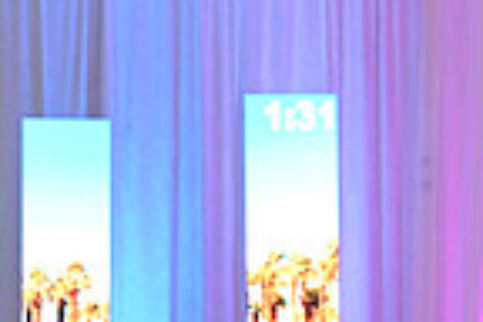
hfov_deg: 11.4
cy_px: 642
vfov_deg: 7.5
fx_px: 2375
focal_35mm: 177
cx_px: -101
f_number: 5
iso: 2500
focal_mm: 44
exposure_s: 1/200
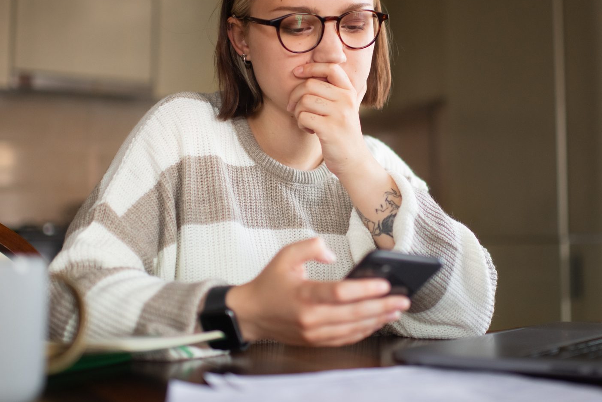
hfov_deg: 37.4
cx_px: 345
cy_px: 161
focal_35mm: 53
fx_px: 886
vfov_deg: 25.5
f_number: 1.6
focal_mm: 35
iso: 800
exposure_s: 1/640
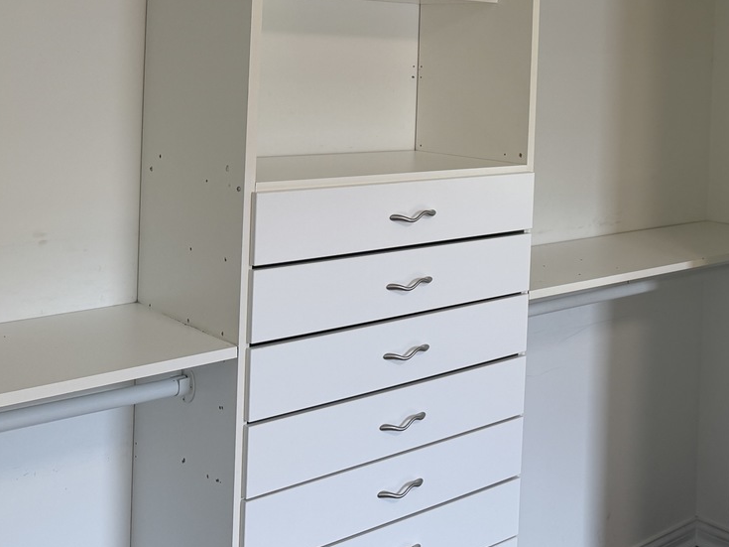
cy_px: 85
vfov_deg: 29.9
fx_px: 990
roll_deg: -2.0
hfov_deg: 37.8
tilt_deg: -1.0
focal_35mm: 47
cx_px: 654
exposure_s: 1/175
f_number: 1.78
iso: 125
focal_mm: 6.76
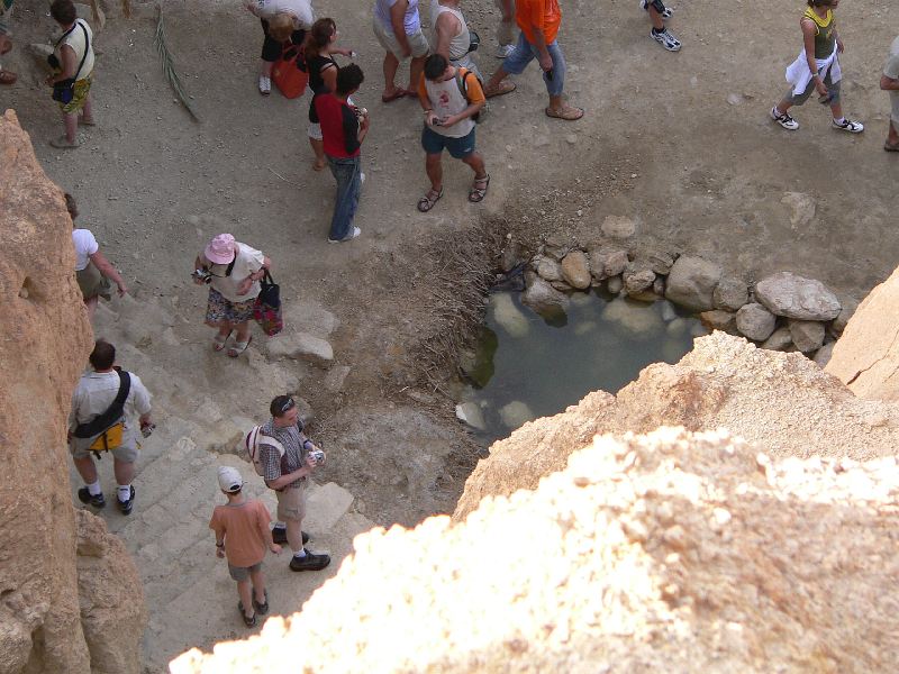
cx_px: 450
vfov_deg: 7.3
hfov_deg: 9.7
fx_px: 5272
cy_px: 337
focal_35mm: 203
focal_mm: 33.9
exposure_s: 1/125
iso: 80
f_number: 3.3
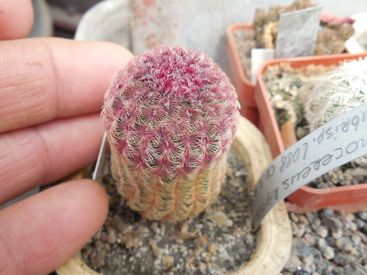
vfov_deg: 45.4
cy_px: 138
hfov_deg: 58.4
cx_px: 184
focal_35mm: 31
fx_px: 329
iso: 125
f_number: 3.6
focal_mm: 5.6
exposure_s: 1/100
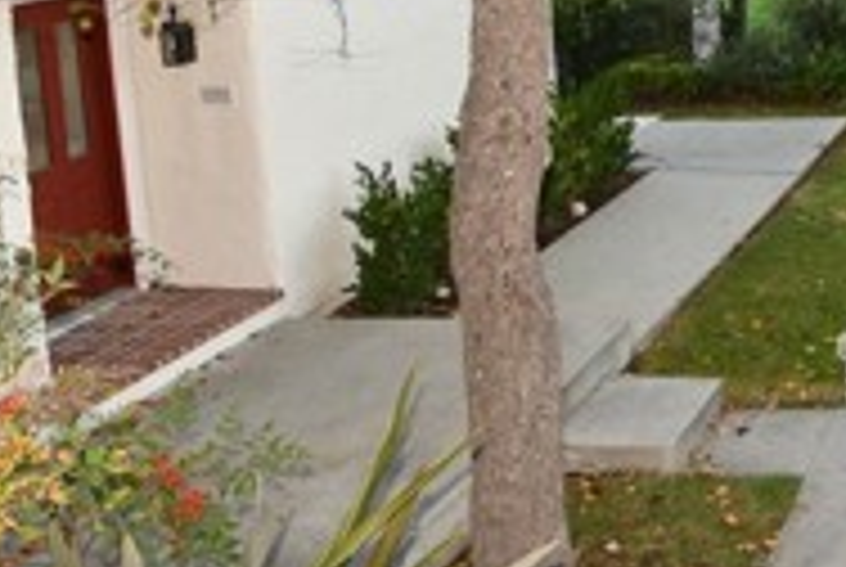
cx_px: 1066
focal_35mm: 51
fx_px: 1200
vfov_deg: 25.1
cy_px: -20
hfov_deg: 31.2
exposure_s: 1/100
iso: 200
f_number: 5
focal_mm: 10
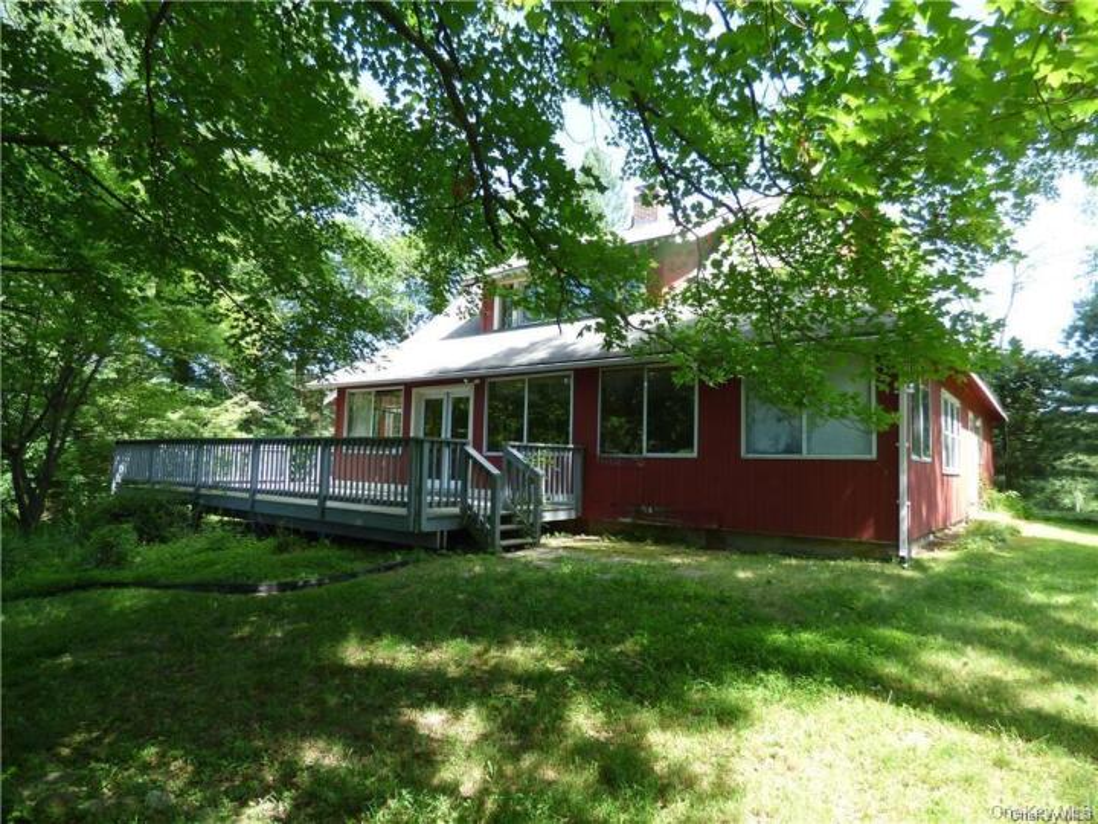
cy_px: 412
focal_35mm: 20
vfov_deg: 66.0
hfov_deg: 81.7
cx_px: 549
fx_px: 634
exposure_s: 1/200
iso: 100
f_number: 2.8
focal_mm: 3.58
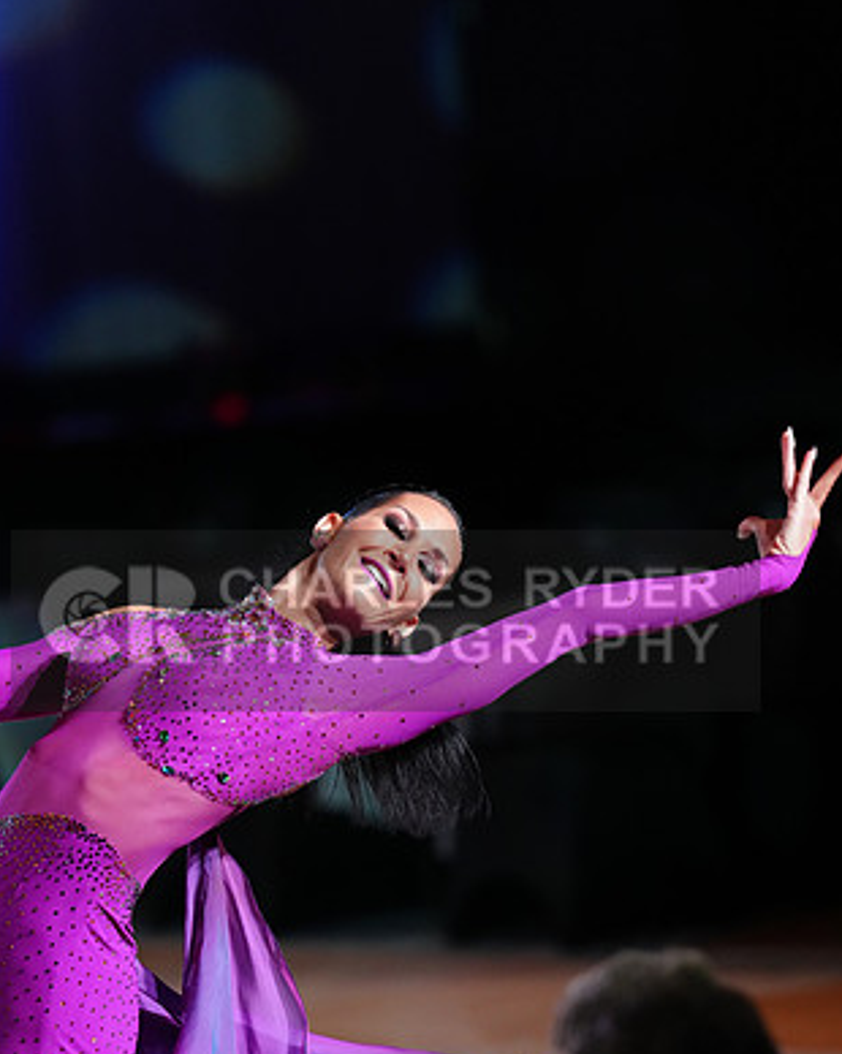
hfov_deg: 5.5
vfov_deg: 6.9
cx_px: 387
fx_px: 8760
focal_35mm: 281
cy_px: 622
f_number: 3.2
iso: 3200
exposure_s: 1/500
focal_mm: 200
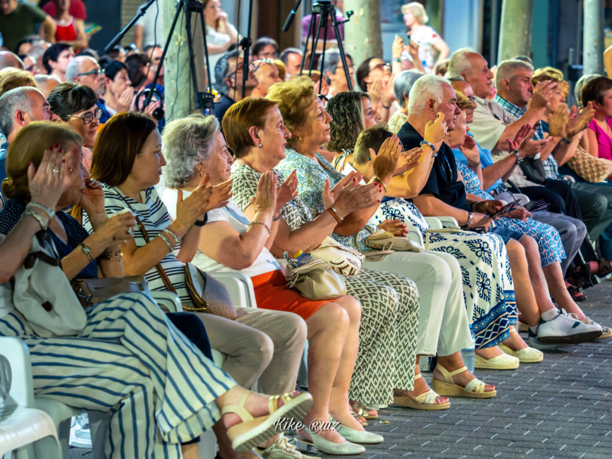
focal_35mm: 146
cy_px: 230
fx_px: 2581
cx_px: 306
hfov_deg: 13.5
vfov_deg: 10.2
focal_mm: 73
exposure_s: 1/160
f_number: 2.8
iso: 8000
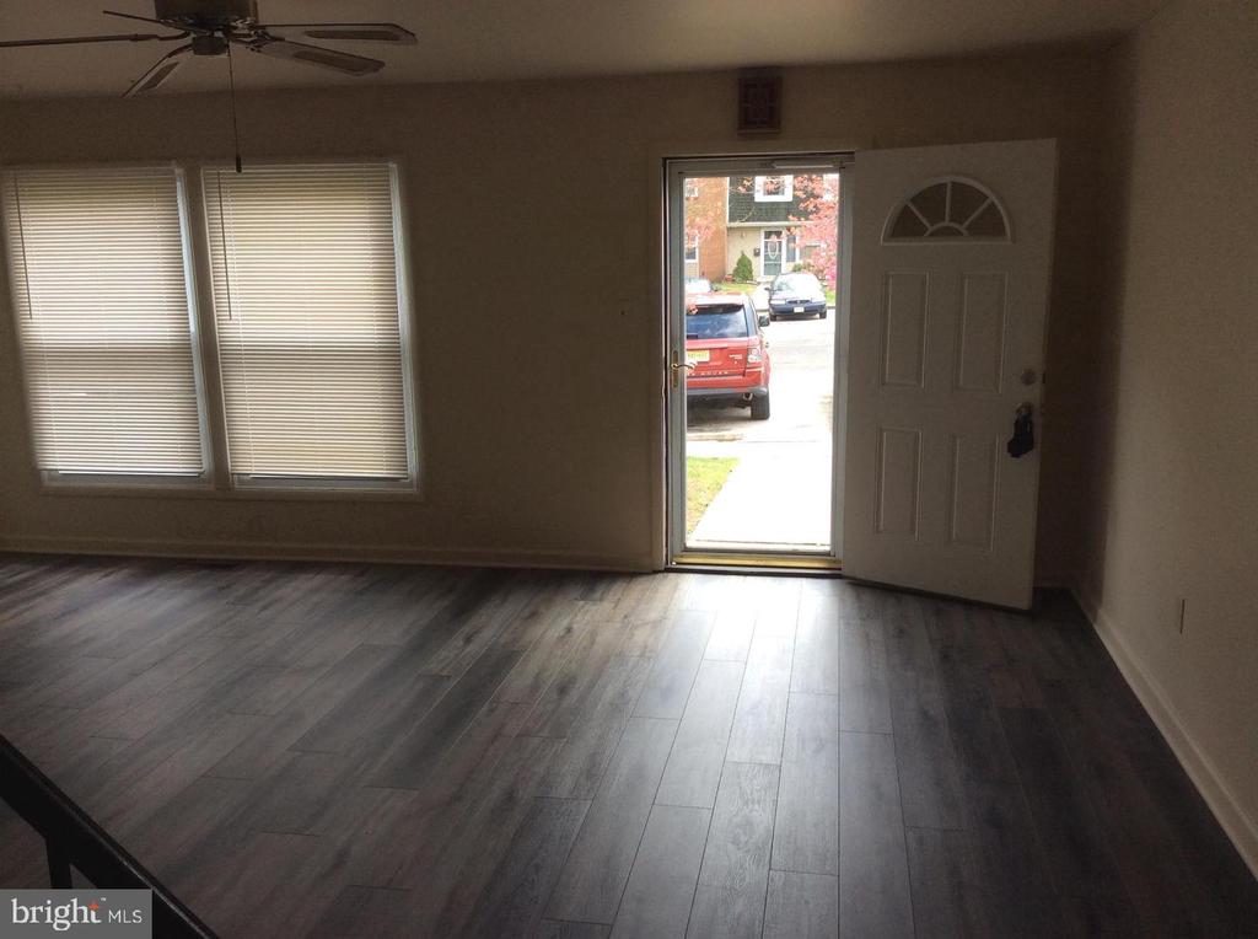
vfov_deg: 44.0
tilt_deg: -10.0
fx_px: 1161
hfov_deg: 56.9
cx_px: 629
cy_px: 470
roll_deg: +1.2
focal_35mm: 32
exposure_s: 1/151
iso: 32
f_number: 2.4
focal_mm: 3.3
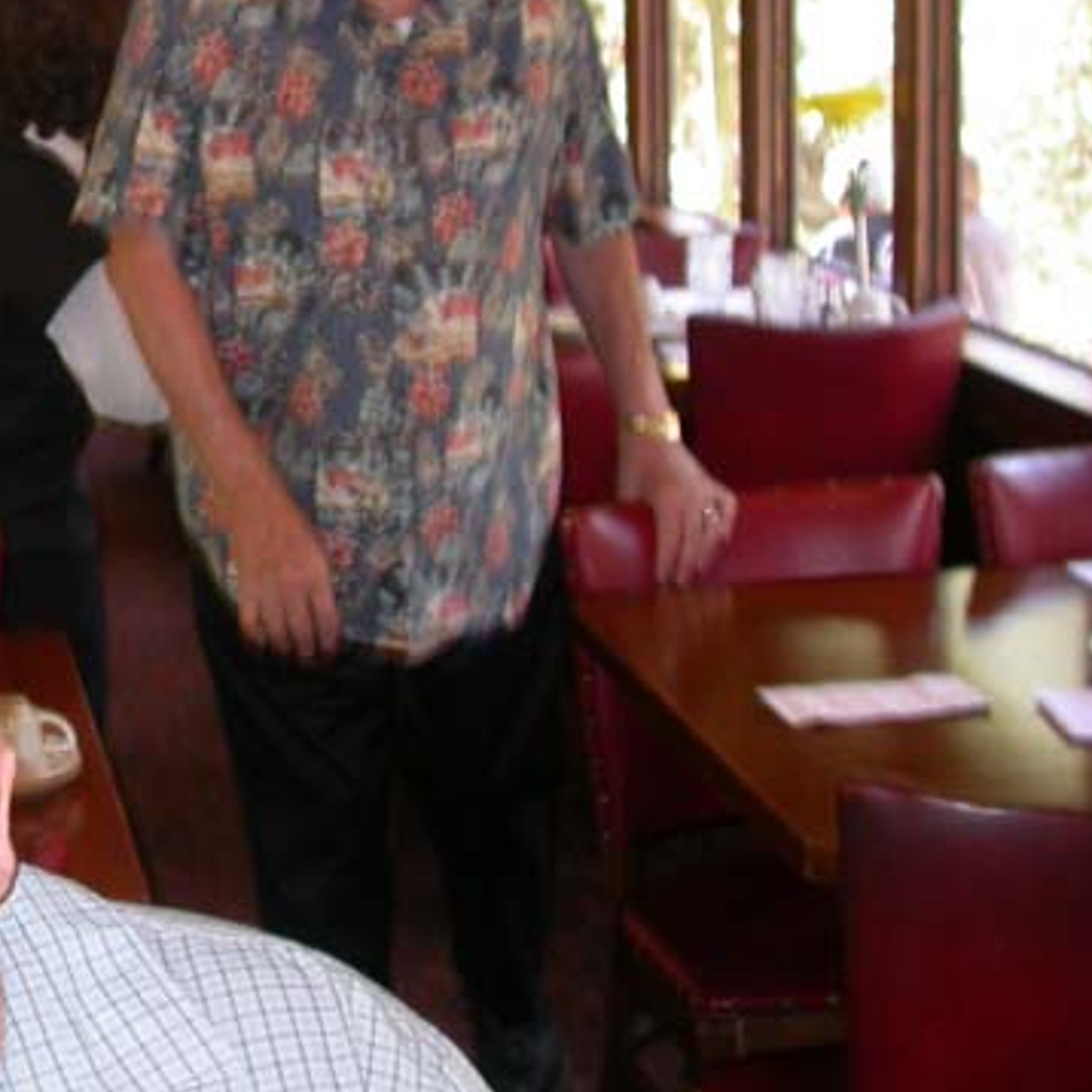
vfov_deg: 22.7
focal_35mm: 75
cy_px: 204
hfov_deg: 22.2
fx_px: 2677
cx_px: -6
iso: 100
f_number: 2.6
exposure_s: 1/30
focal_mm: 7.85
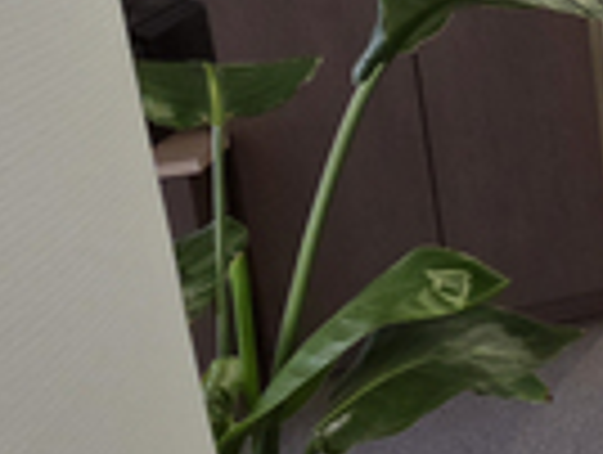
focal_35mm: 50
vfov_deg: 26.0
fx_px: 873
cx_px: 1112
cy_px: -97
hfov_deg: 21.6
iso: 250
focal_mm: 2.2
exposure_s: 1/50
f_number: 2.2
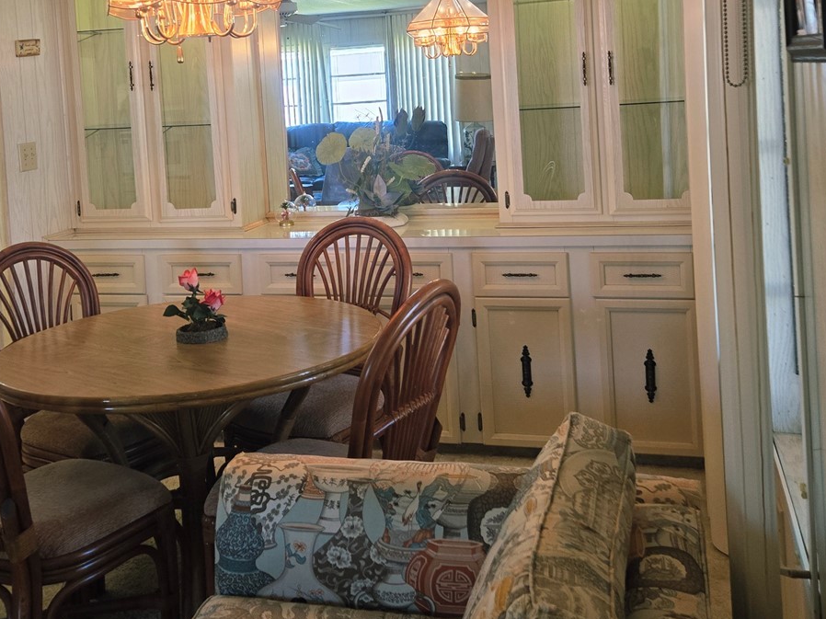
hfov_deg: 45.7
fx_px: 978
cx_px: 353
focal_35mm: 41
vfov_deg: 34.1
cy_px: 123
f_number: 1.8
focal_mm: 5.4
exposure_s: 1/120
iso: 100
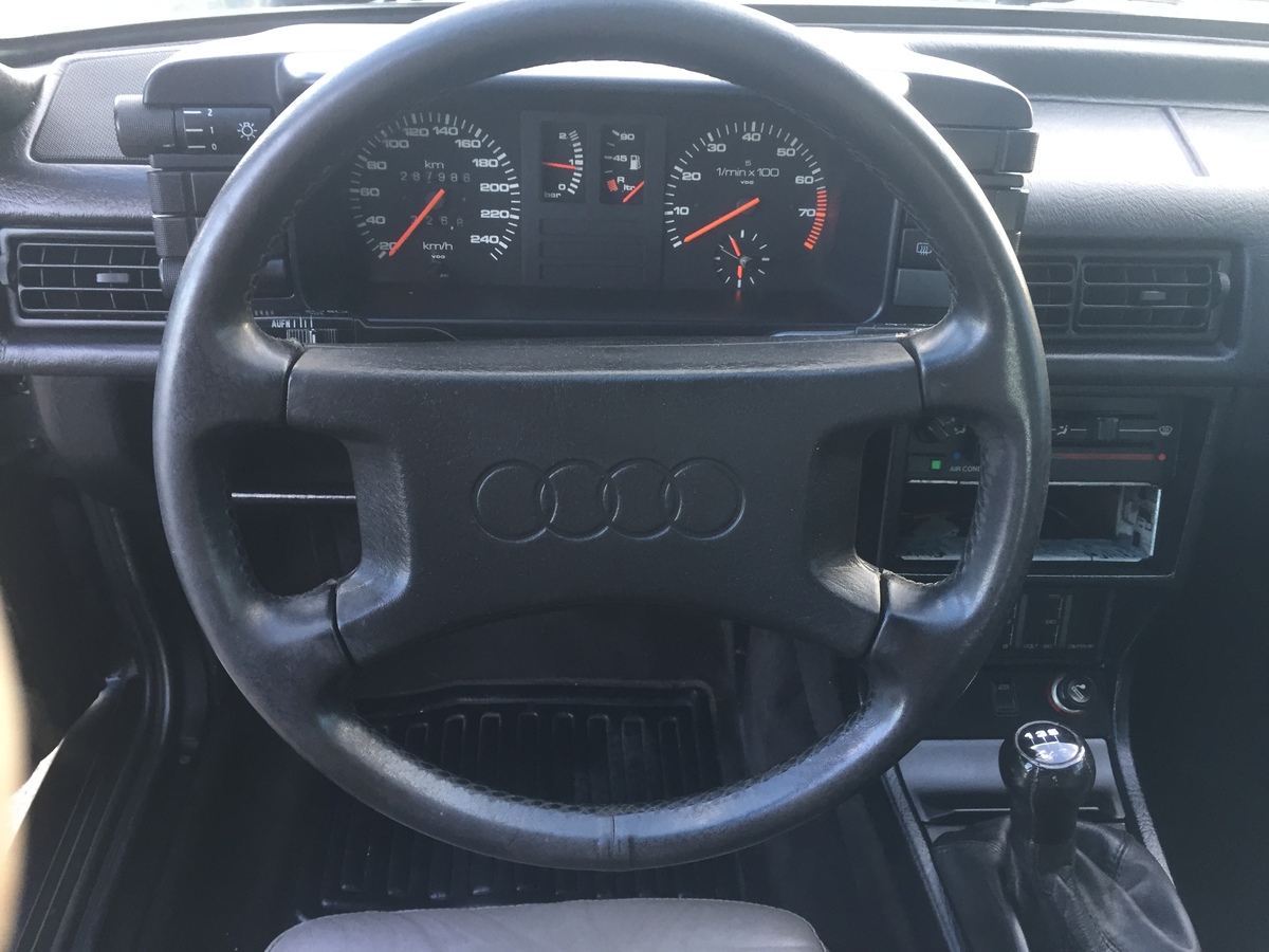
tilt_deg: -36.9
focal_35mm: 29
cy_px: 476
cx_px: 634
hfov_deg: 61.7
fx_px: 1063
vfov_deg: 48.2
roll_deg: -5.2
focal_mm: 4.15
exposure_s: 1/33
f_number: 2.2
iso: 100
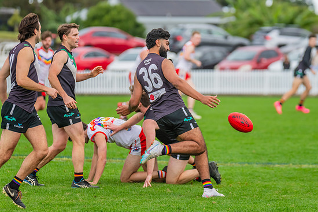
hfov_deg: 7.0
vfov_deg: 4.7
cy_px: 92
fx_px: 2598
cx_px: 177
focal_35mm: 294
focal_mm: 250
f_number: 4
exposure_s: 1/1000
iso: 1000
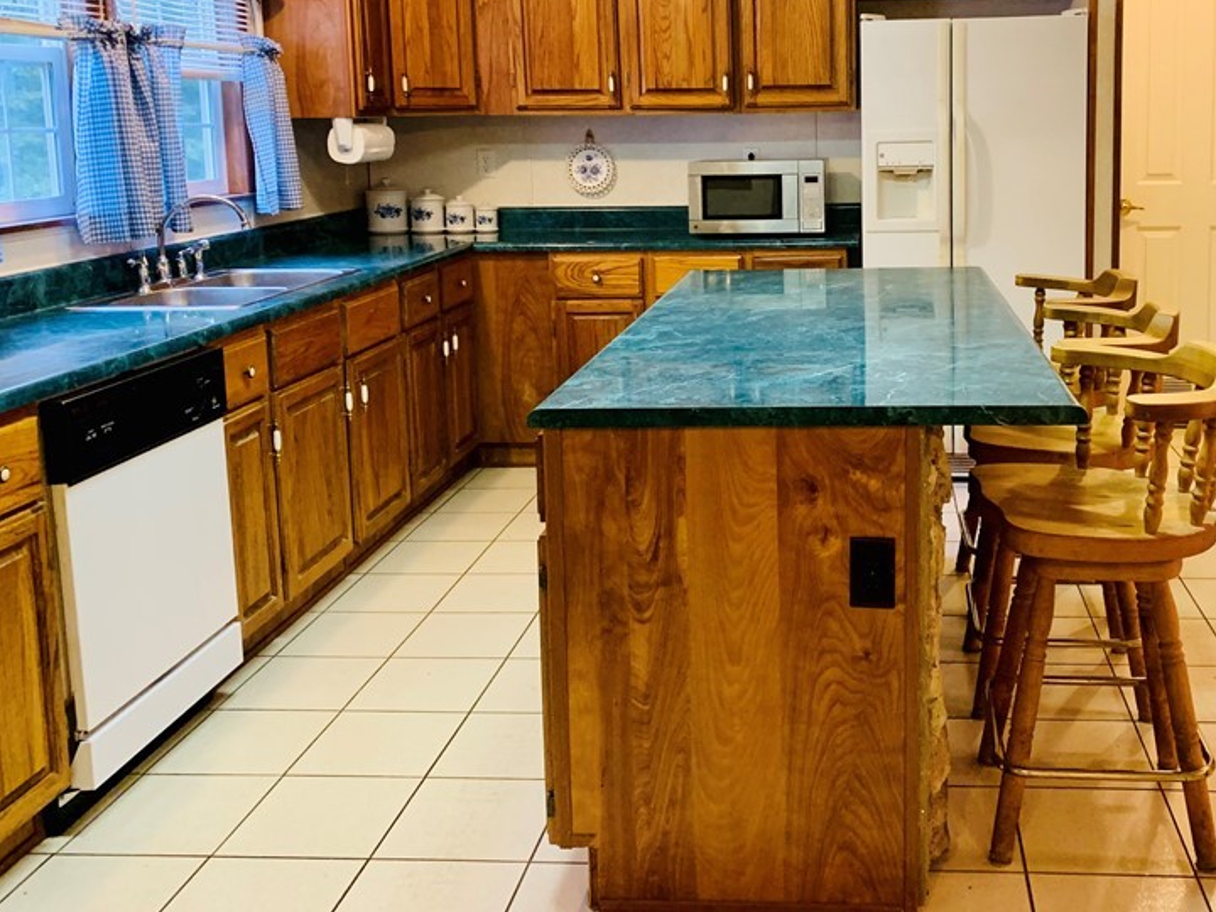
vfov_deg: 38.2
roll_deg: +0.6
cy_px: 290
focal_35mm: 37
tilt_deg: -7.8
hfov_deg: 49.3
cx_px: 811
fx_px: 1300
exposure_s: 1/60
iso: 320
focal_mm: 4.25
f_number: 1.8
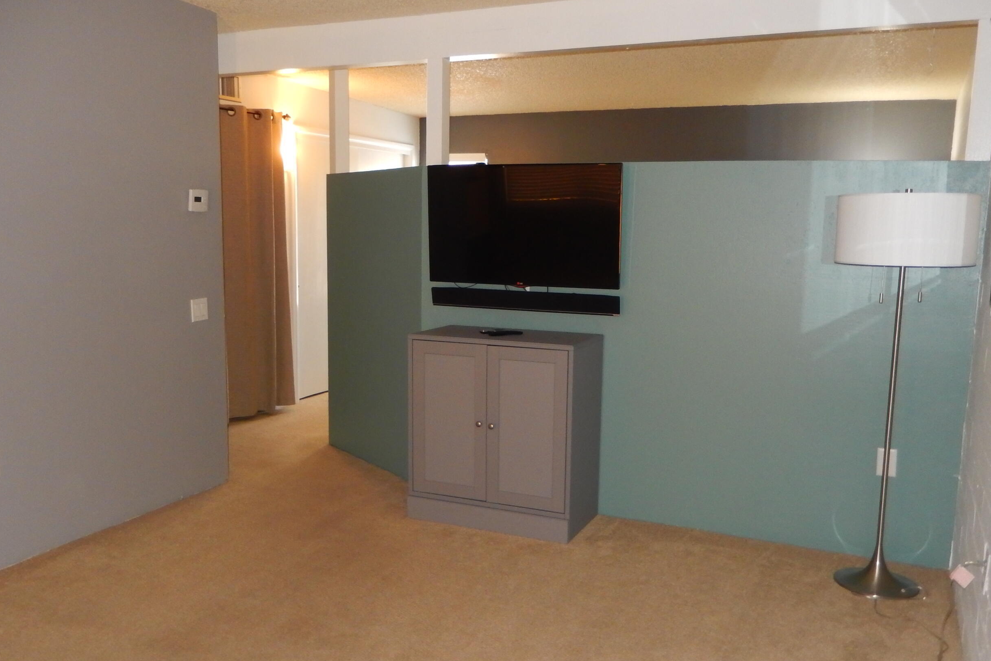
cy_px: 366
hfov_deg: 58.7
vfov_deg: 41.1
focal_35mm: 32
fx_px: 881
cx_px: 461
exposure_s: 1/30
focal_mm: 4.5
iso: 320
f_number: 3.4
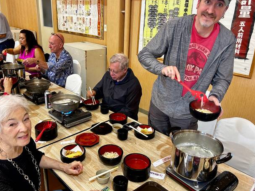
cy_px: 86
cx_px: 111
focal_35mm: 31
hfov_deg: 58.1
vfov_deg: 45.4
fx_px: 228
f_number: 1.5
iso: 200
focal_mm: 5.7
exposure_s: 1/60
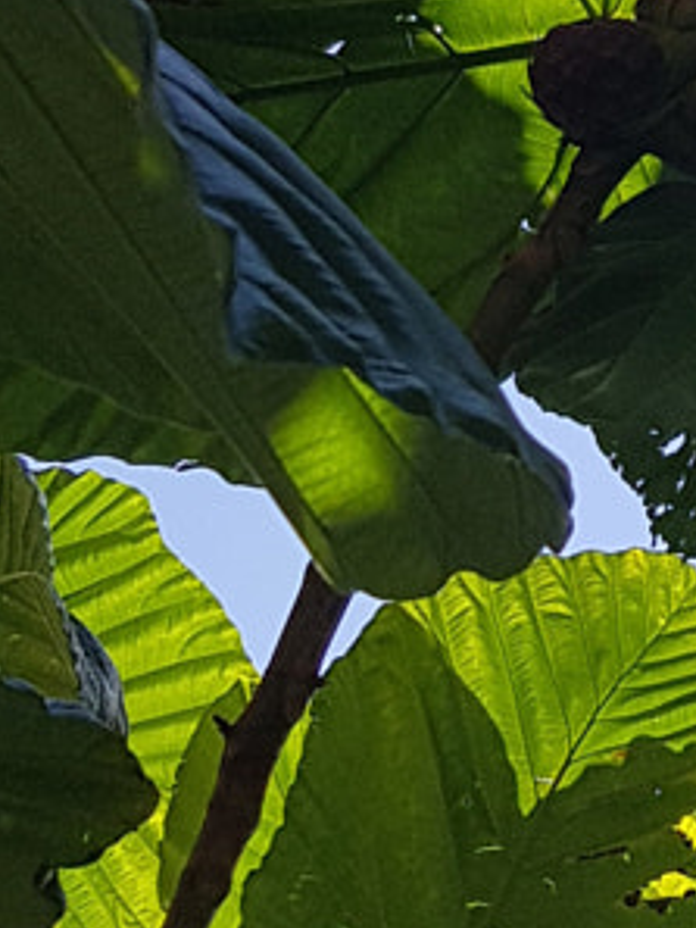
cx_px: 1286
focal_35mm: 140
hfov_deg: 10.0
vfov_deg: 13.7
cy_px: -141
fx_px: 3750
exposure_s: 1/1188
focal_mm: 4.2
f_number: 1.7
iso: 40
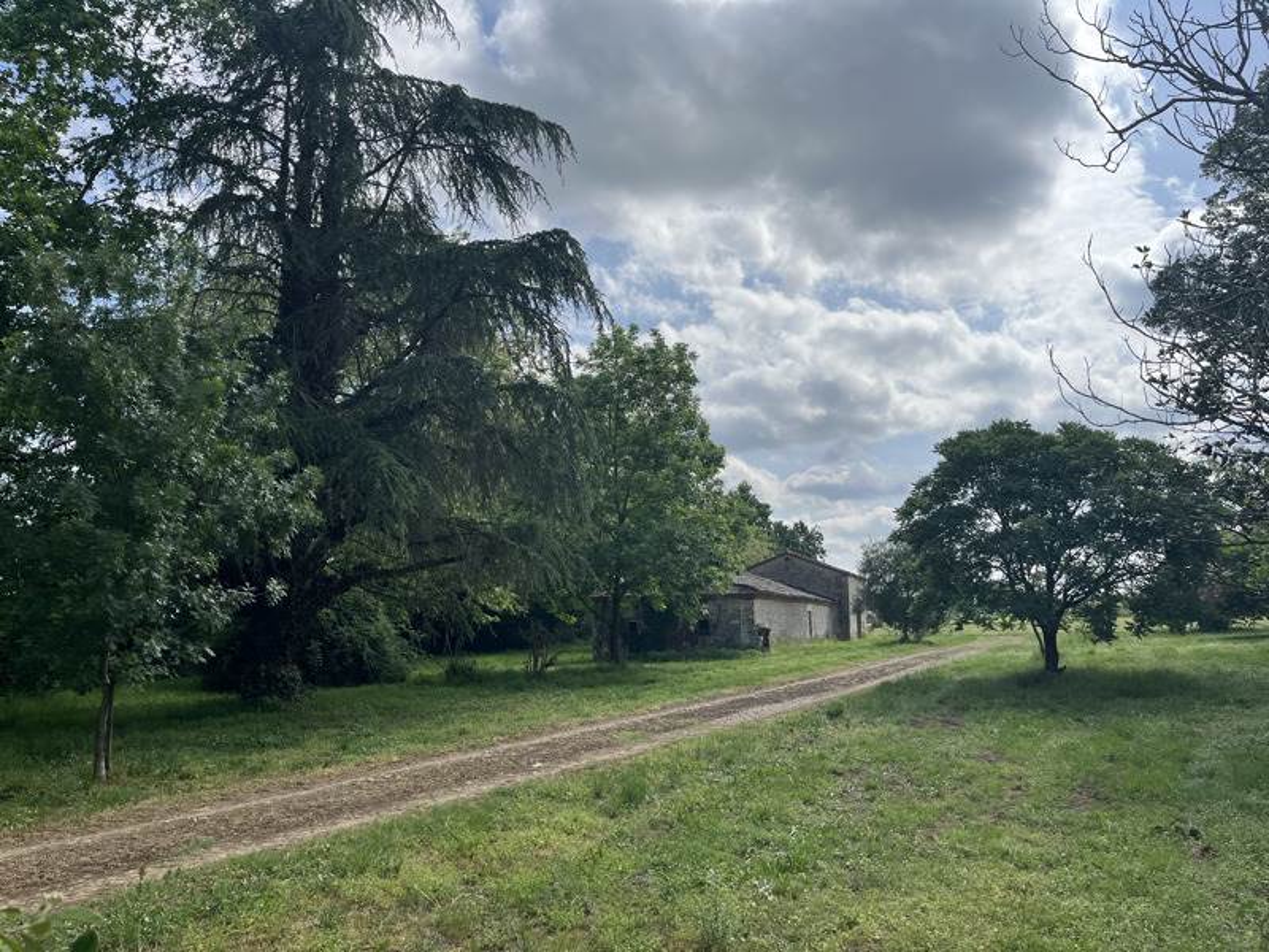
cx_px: 634
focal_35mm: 26
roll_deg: +0.7
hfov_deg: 67.3
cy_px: 476
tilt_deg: +7.4
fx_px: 953
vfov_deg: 53.1
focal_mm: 5.1
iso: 50
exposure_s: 1/6494
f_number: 1.6
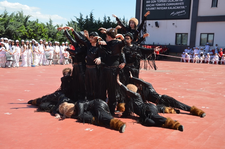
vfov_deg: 27.9
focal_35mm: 48
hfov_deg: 41.2
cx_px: 112
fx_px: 299
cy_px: 74
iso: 100
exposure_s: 1/200
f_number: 8
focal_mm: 32
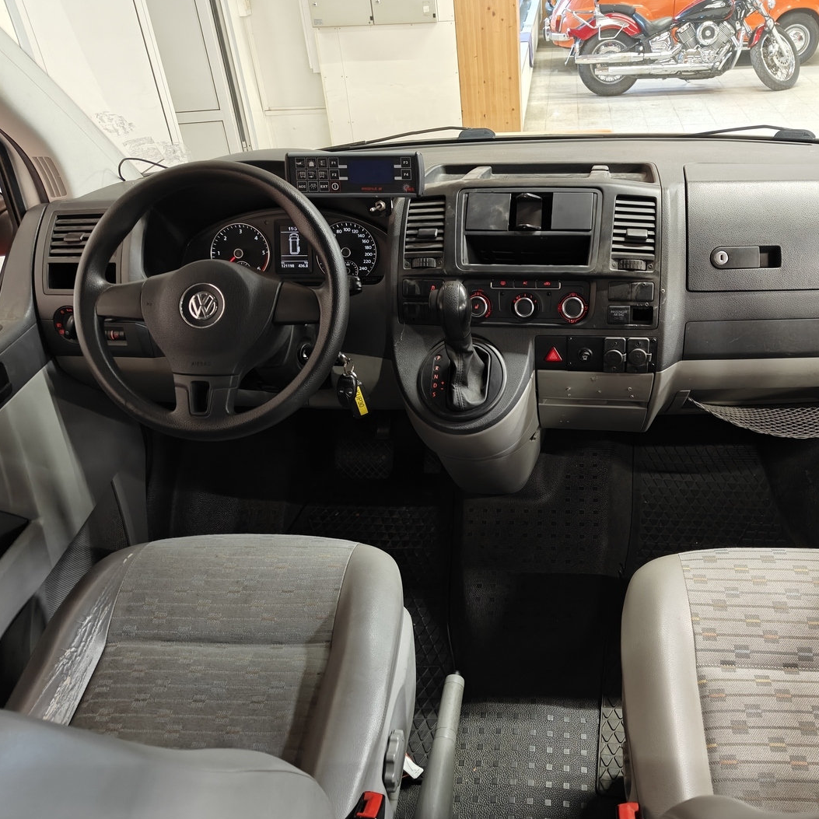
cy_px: 408
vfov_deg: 55.6
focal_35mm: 29
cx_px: 502
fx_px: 776
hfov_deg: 55.1
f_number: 1.8
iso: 160
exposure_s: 1/50
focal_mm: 5.59
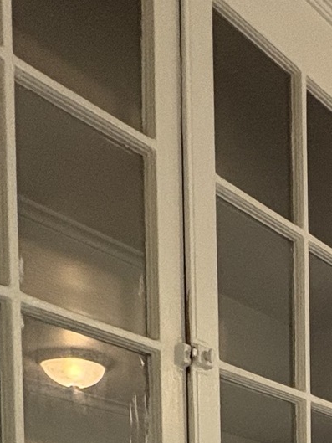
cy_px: 656
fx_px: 780
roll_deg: -0.6
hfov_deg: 20.5
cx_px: 499
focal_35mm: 61
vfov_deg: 24.8
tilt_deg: -2.5
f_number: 2.2
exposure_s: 1/60
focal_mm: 2.22
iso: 400
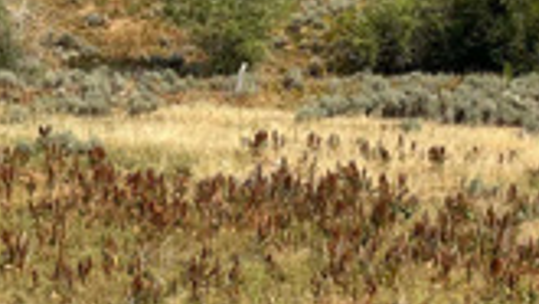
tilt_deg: -13.1
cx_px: 235
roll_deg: +1.1
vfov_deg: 11.0
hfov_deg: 19.4
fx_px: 1573
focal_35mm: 110
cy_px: 255
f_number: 1.6
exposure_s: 1/3663
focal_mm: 5.1
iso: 32
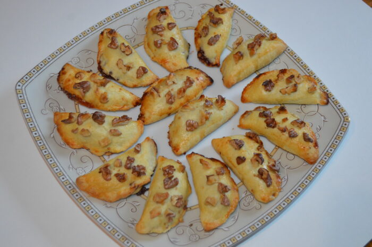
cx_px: 186
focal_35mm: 48
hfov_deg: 41.2
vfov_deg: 28.0
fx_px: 495
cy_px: 124
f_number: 4.8
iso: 720
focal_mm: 32
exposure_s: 1/60
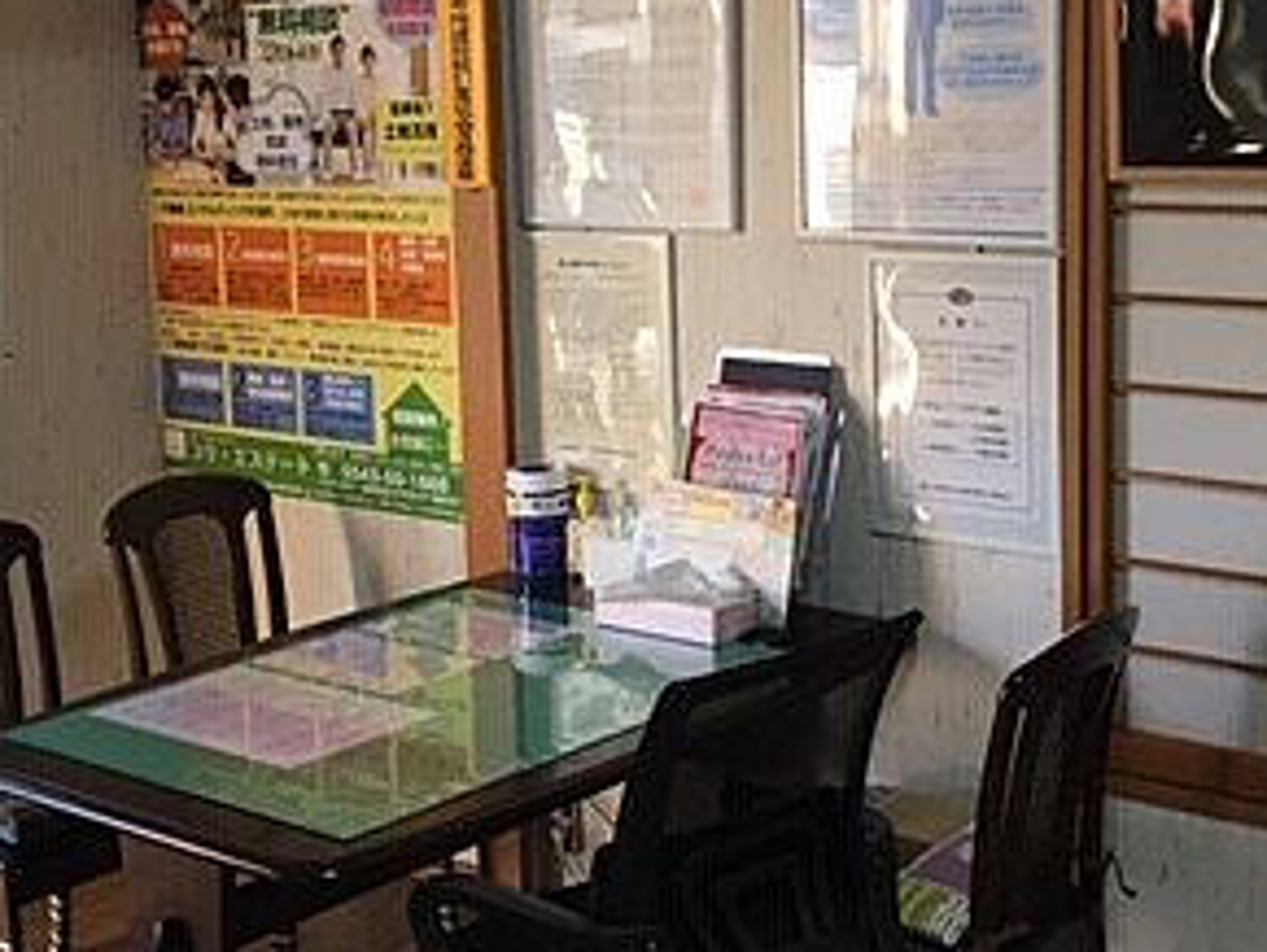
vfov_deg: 22.9
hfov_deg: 29.8
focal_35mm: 64
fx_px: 2344
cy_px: 397
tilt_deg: -8.9
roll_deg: +3.2
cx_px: 341
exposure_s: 1/30
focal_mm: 4.15
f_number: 2.2
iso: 40
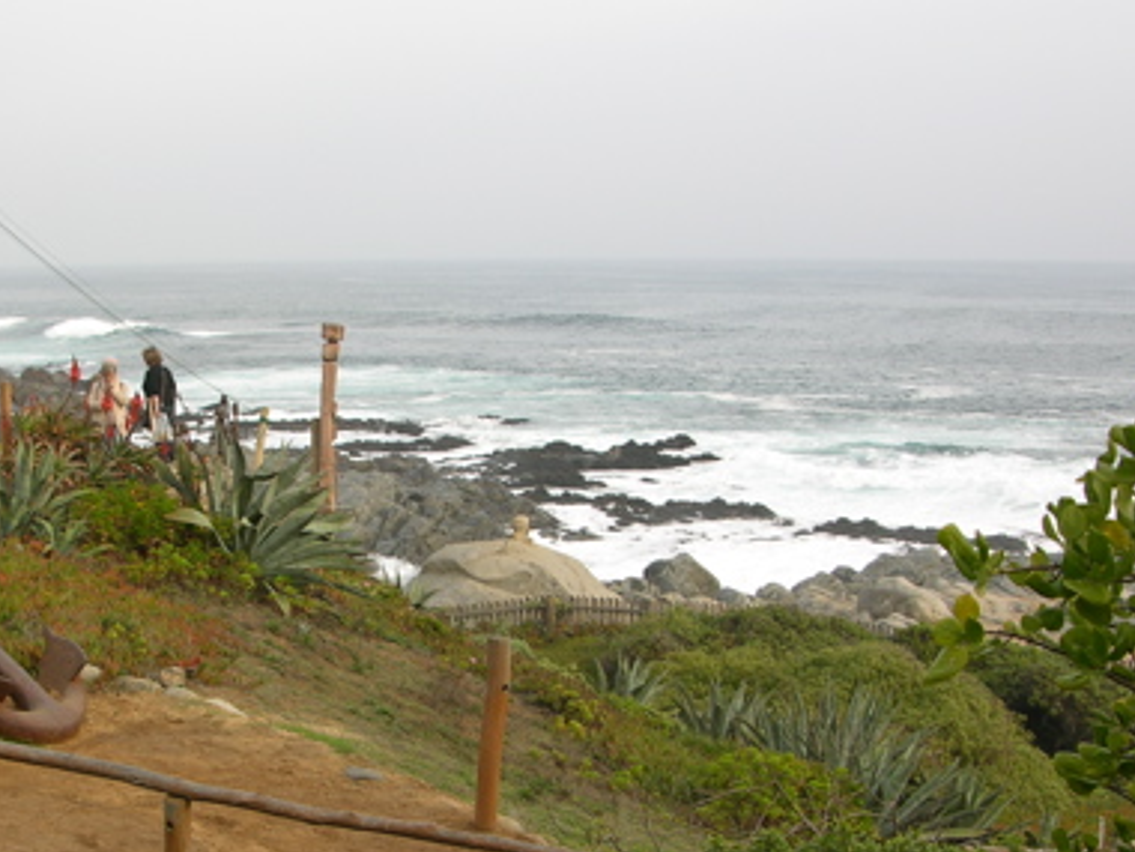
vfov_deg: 24.5
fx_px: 1935
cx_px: 352
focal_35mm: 59
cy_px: 646
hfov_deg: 32.3
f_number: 4.5
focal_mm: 8.9
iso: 50
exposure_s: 1/82.4
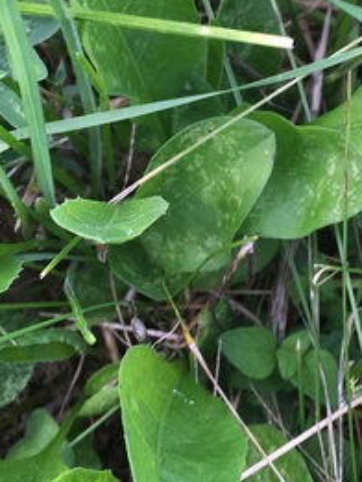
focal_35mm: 71
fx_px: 989
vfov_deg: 26.9
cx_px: 292
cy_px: 107
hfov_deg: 20.5
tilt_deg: -63.6
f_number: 2.2
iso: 25
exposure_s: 1/110
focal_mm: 4.15
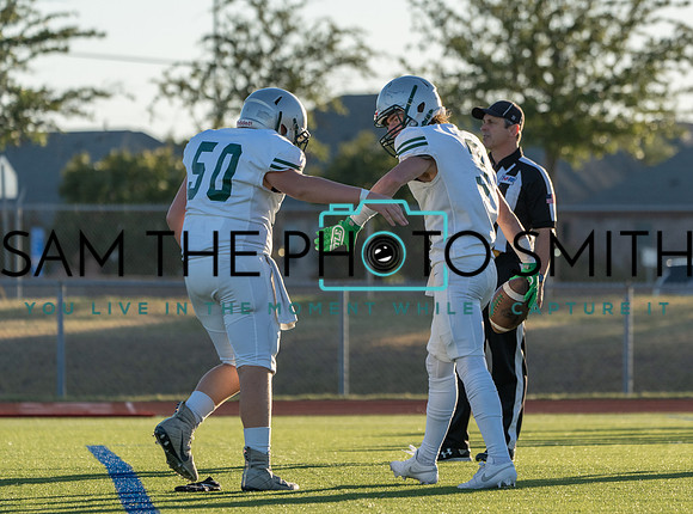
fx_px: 6446
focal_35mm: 323
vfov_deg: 4.6
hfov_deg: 6.2
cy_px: 251
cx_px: 461
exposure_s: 1/1250
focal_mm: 235
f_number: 5.6
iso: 400
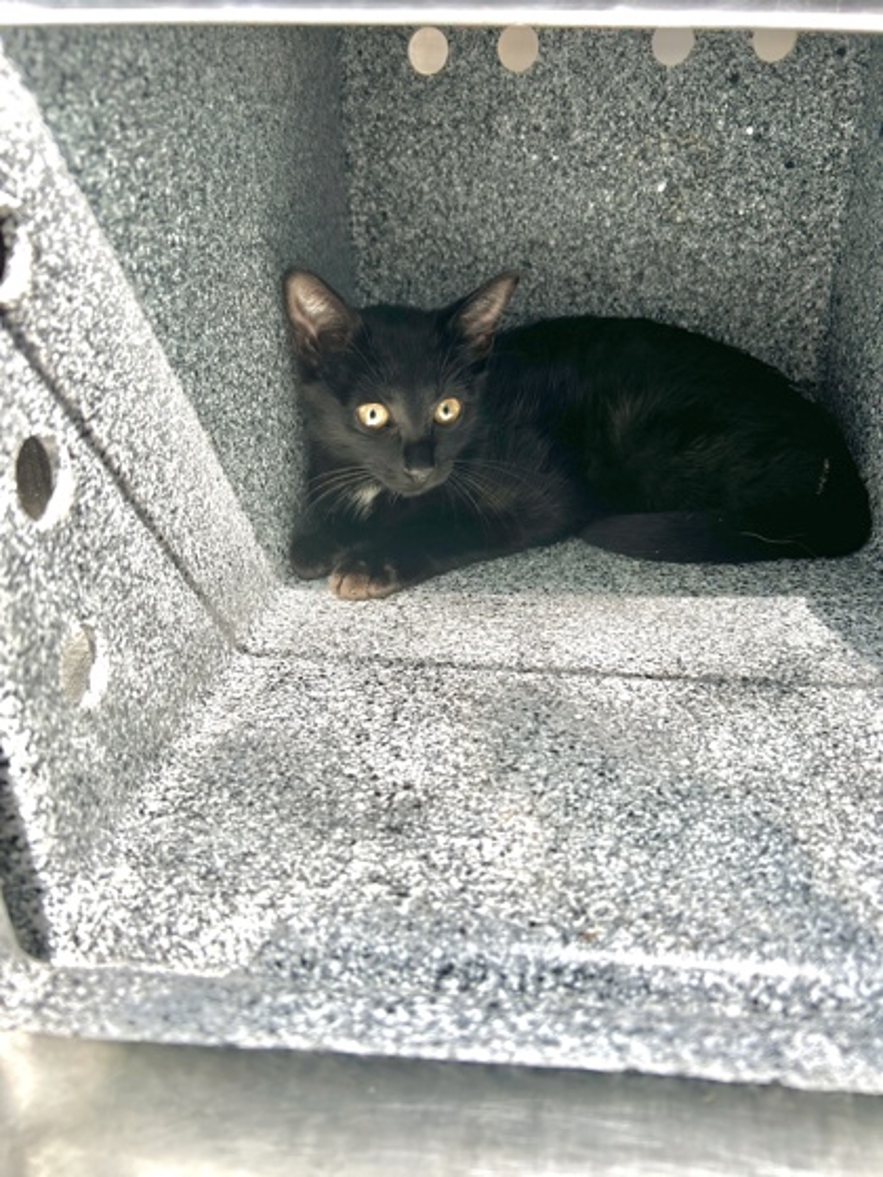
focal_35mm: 26
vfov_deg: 67.3
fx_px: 884
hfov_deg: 53.1
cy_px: 588
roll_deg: +0.4
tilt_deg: -22.3
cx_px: 442
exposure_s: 1/365
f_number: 1.5
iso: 50
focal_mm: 5.7
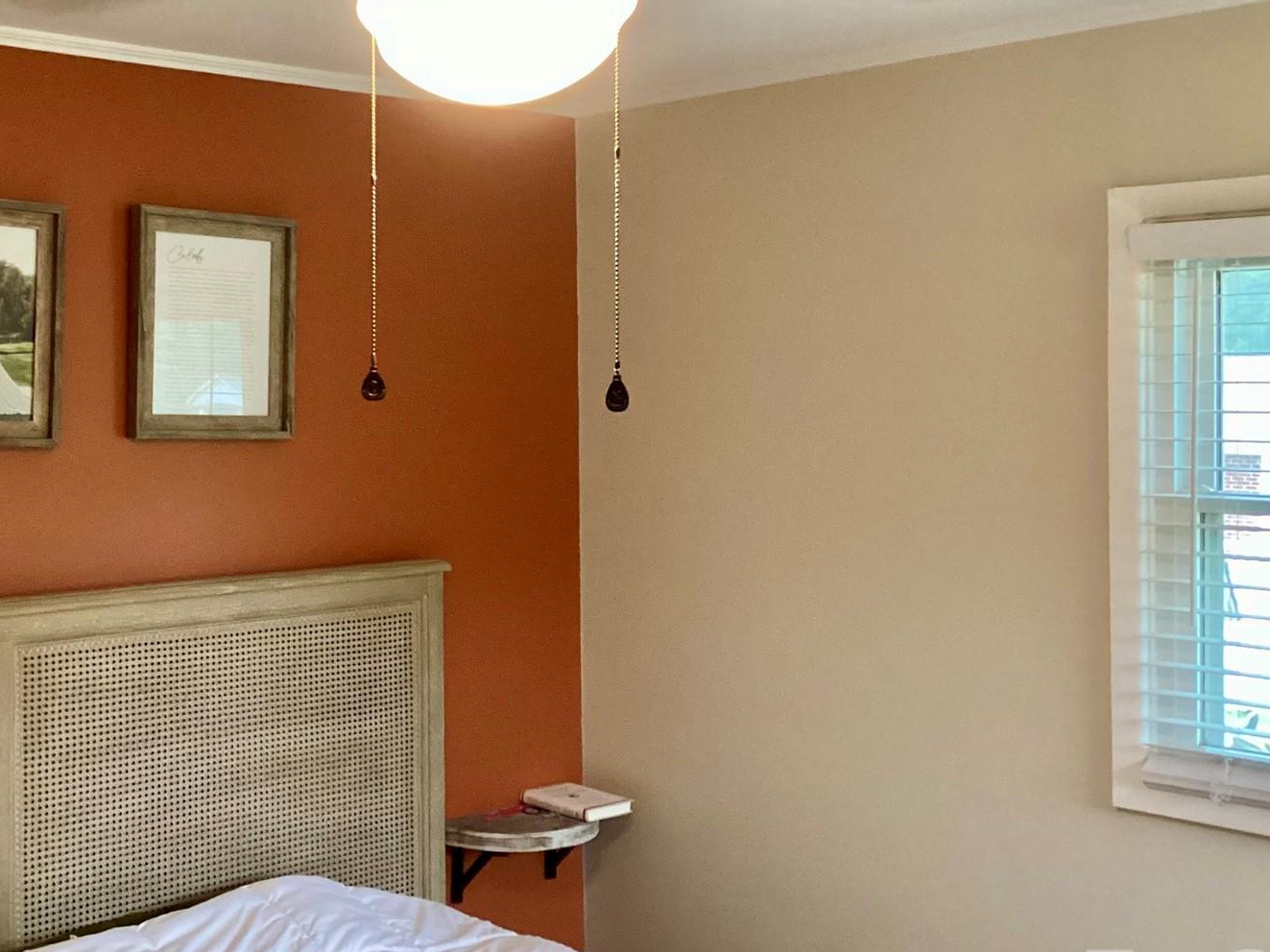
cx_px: 409
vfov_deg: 30.2
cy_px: 401
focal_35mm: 48
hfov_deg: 39.1
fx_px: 1761
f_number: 2.4
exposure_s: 1/40
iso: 400
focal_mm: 3.3
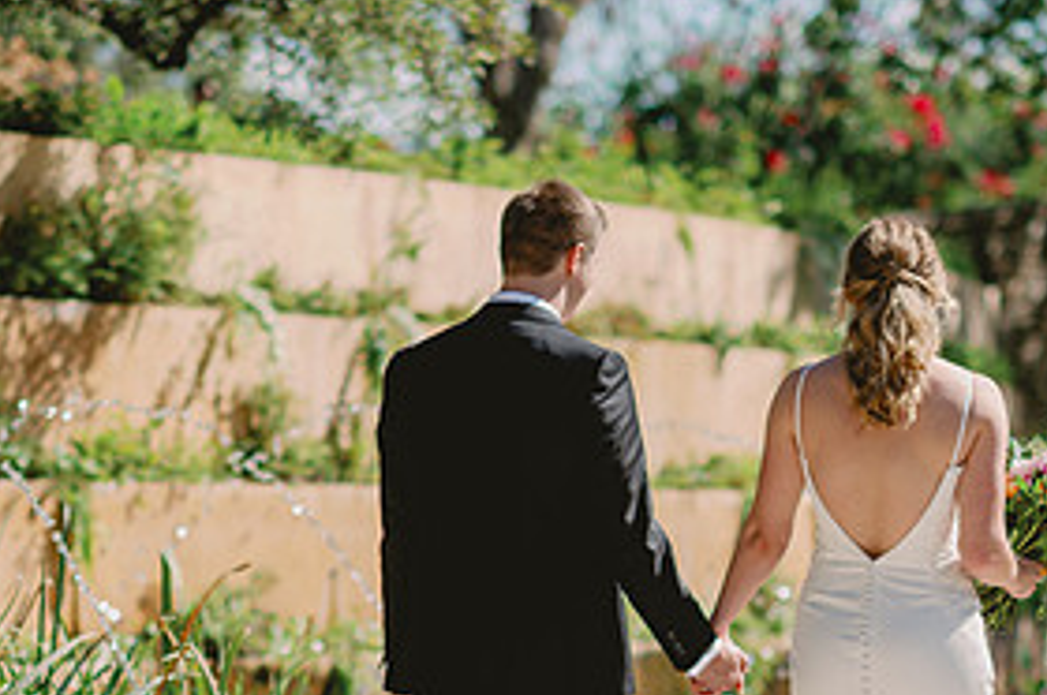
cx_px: 479
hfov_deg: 11.7
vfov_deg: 7.8
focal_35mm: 176
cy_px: 673
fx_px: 5113
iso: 64
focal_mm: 85
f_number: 2.2
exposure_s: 1/3200
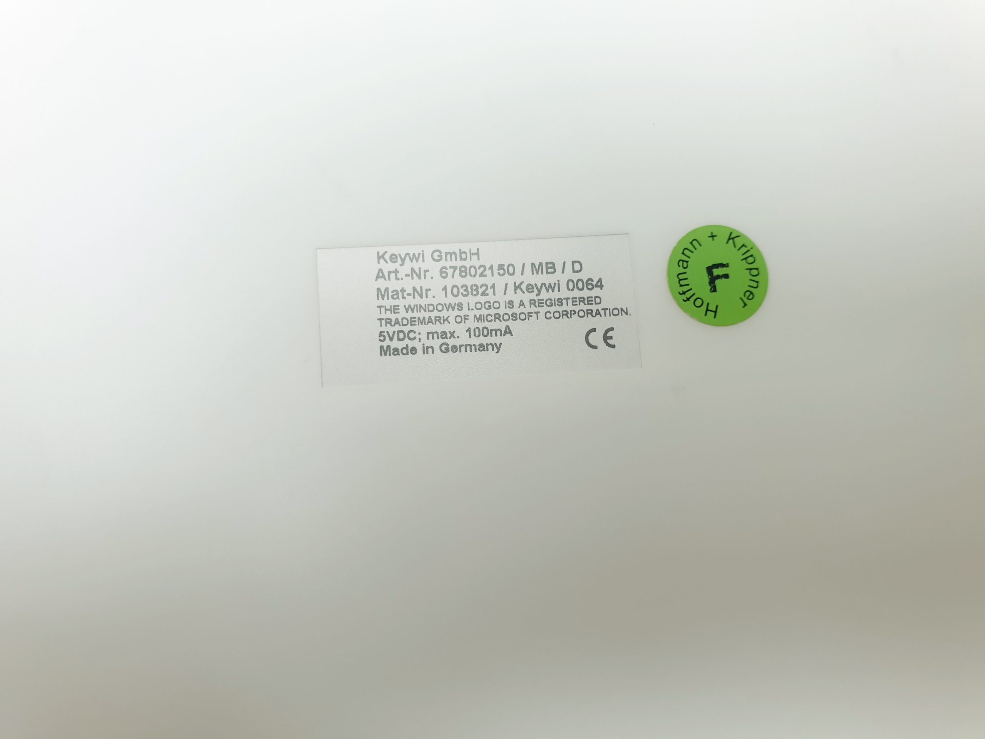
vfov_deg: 53.1
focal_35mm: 26
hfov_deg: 67.3
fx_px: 740
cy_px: 370
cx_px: 492
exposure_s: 1/100
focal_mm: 4.3
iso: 80
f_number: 2.4
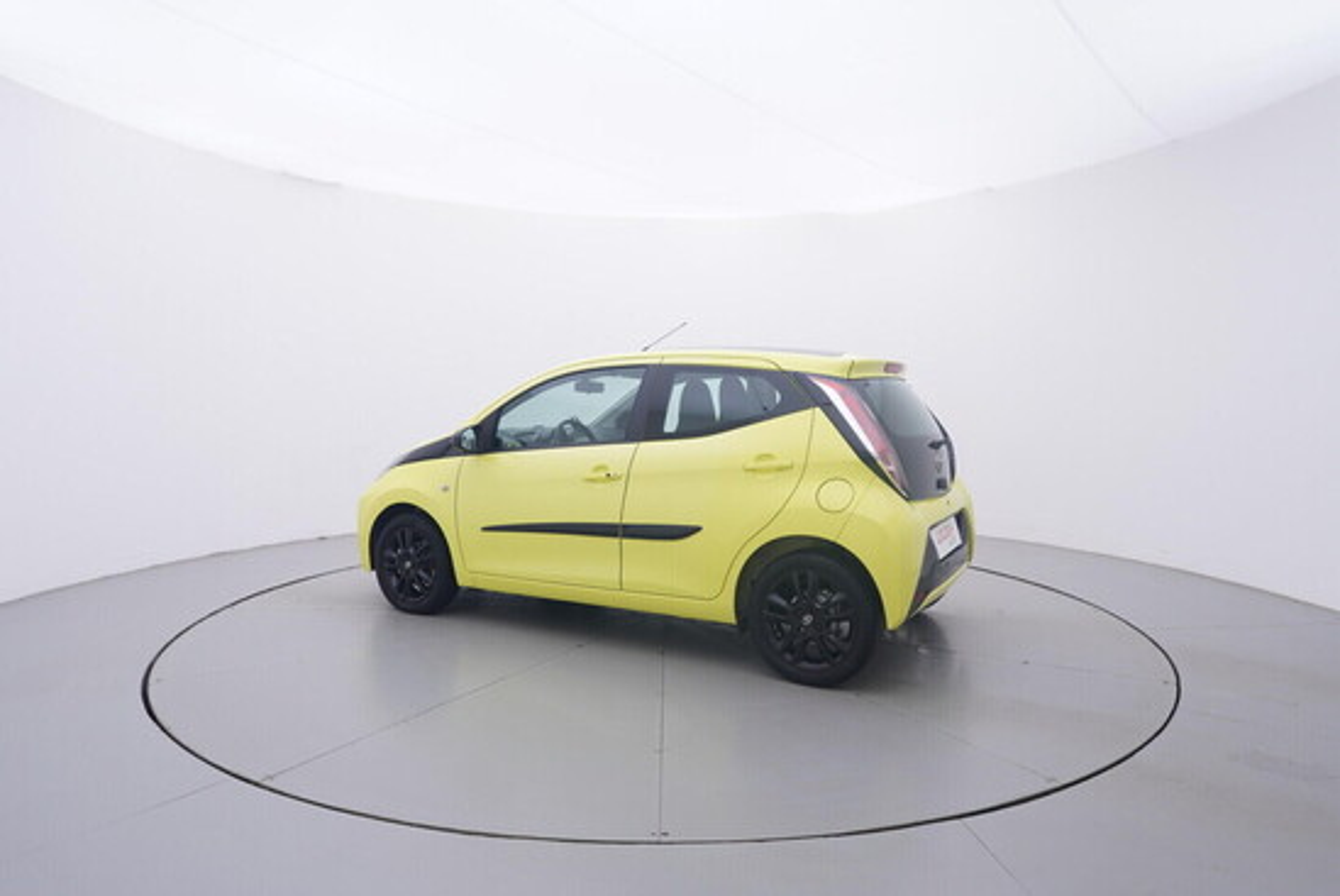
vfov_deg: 56.2
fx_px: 838
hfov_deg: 77.3
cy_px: 448
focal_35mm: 22
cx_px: 670
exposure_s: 1/80
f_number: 5
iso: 200
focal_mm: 15
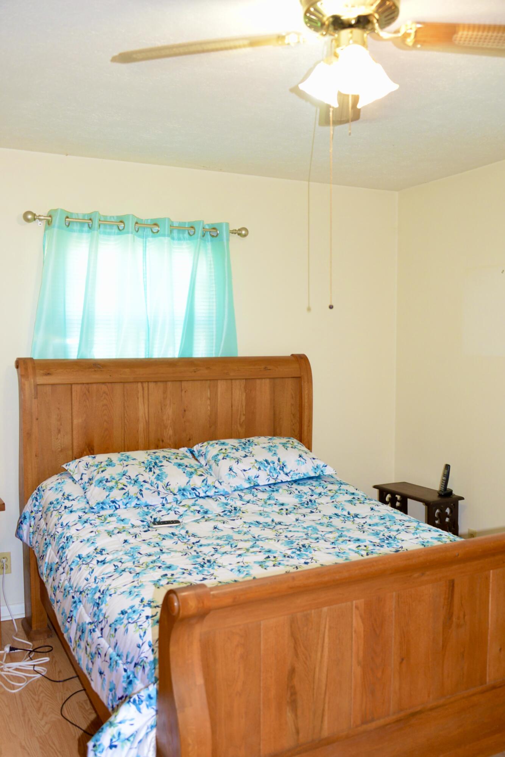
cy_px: 378
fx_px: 673
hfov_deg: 41.1
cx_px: 252
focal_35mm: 32
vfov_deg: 58.7
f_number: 5.6
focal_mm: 32
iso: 2800
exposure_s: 1/60
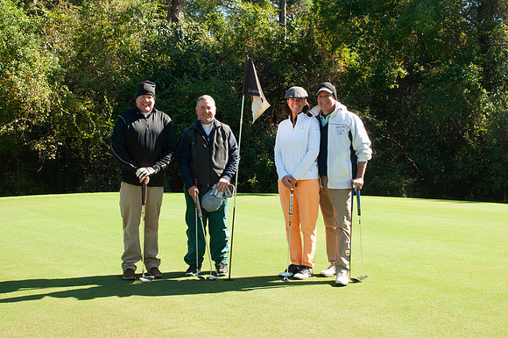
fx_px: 655
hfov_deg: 42.4
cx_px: 254
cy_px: 169
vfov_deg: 28.9
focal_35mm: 46
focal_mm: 31
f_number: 11
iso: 400
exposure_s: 1/200
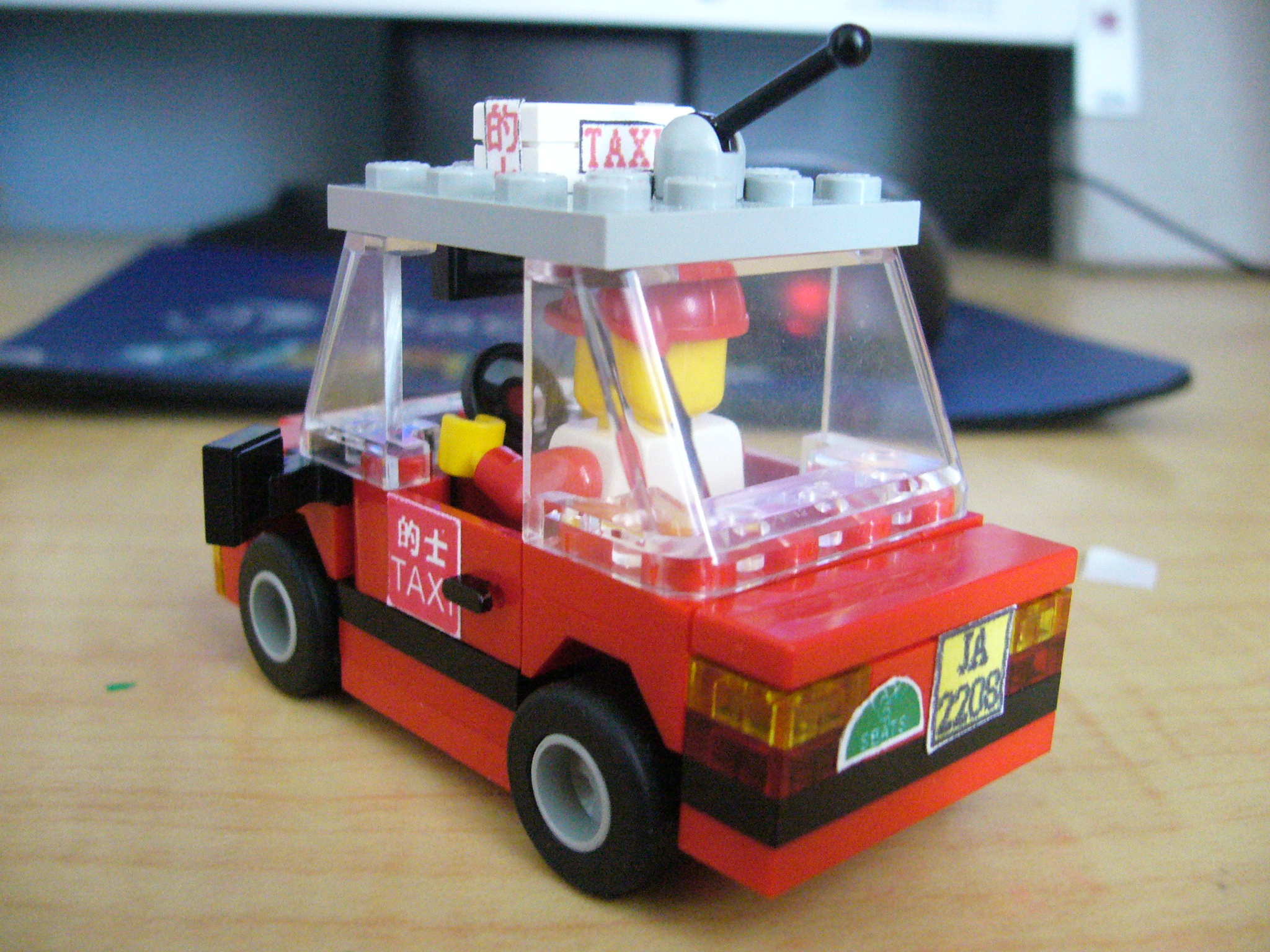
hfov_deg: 52.6
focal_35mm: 35
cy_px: 476
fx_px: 1284
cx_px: 635
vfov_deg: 40.7
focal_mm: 5.8
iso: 400
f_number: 2.8
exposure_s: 1/13
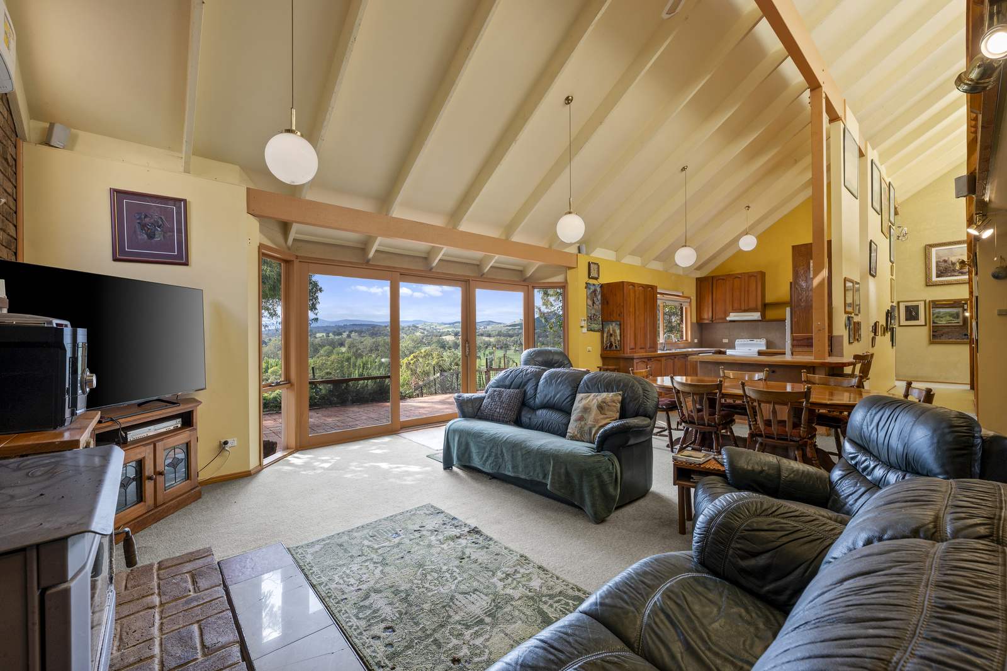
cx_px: 504
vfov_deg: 81.1
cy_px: 336
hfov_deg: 104.3
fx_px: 391
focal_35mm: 14
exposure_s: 1/13
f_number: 9
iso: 200
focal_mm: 14
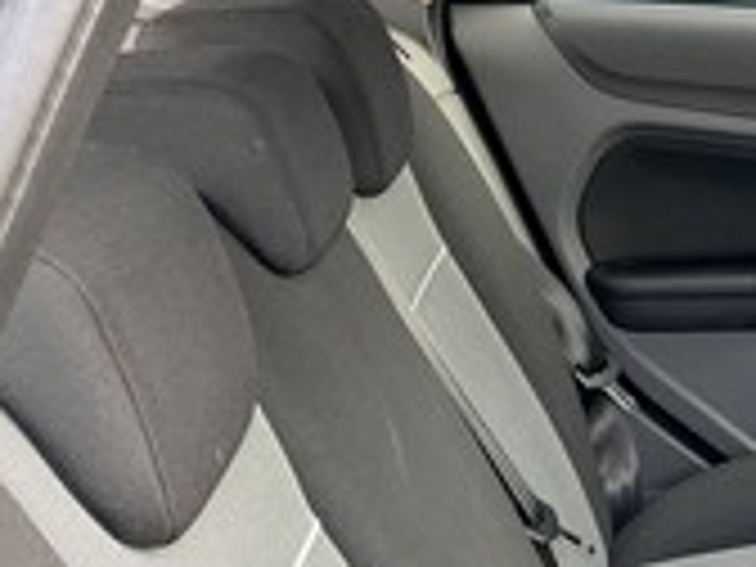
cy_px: 560
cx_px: 990
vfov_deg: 18.2
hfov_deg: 22.1
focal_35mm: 79
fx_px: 1725
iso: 125
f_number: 1.8
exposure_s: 1/110
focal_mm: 4.25
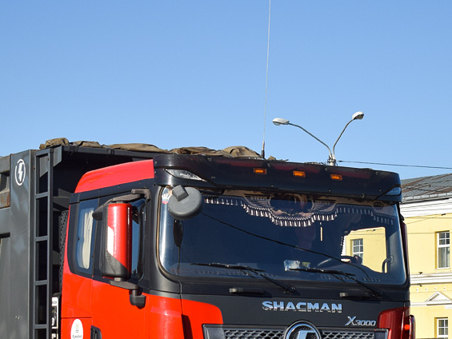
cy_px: 278
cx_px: 170
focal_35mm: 98
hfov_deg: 20.0
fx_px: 1280
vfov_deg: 15.0
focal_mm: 32
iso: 200
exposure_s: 1/1600
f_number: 8
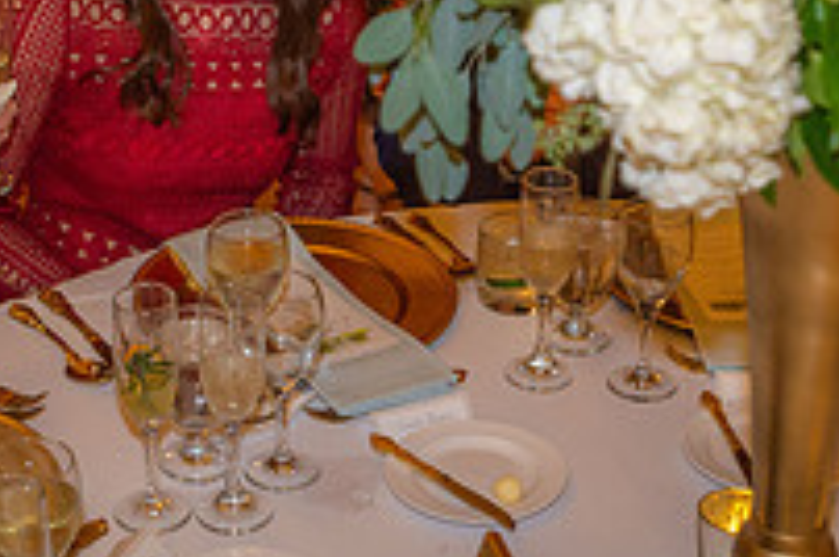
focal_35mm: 92
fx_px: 2141
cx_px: 420
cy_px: 100
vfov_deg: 14.7
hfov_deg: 22.2
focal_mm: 32
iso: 1250
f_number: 2.8
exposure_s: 1/80
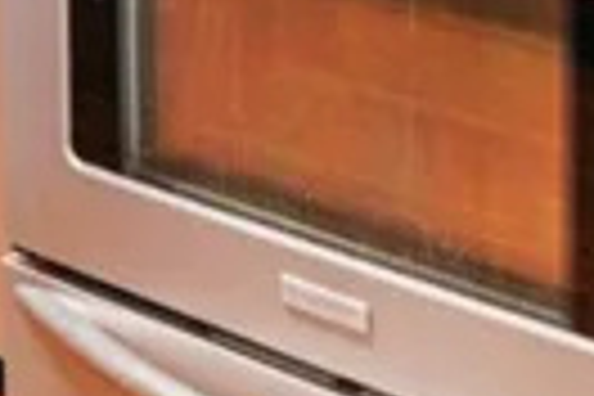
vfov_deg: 10.0
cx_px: 232
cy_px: -724
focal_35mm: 108
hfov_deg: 18.9
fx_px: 1782
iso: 400
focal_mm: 17
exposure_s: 2
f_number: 8
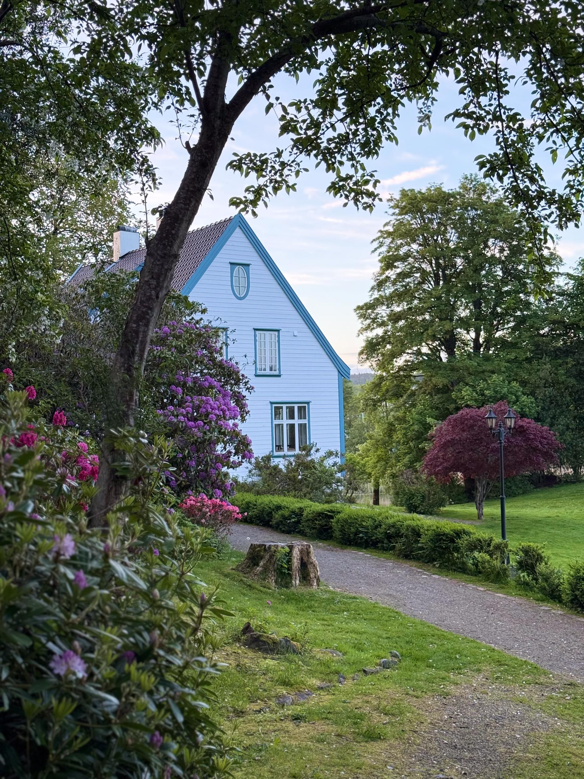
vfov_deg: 39.7
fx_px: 1080
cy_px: 390
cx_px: 292
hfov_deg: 30.3
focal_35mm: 48
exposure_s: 1/121
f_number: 1.78
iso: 80
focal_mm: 6.76
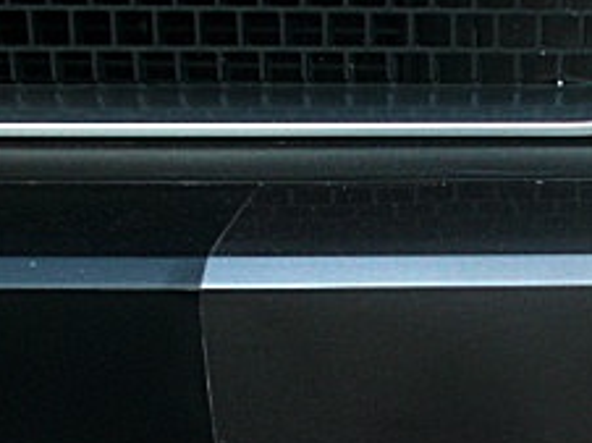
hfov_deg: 18.4
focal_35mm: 102
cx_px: 692
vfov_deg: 14.4
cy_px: 312
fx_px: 1743
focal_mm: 6.3
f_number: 2.8
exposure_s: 1/80
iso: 200
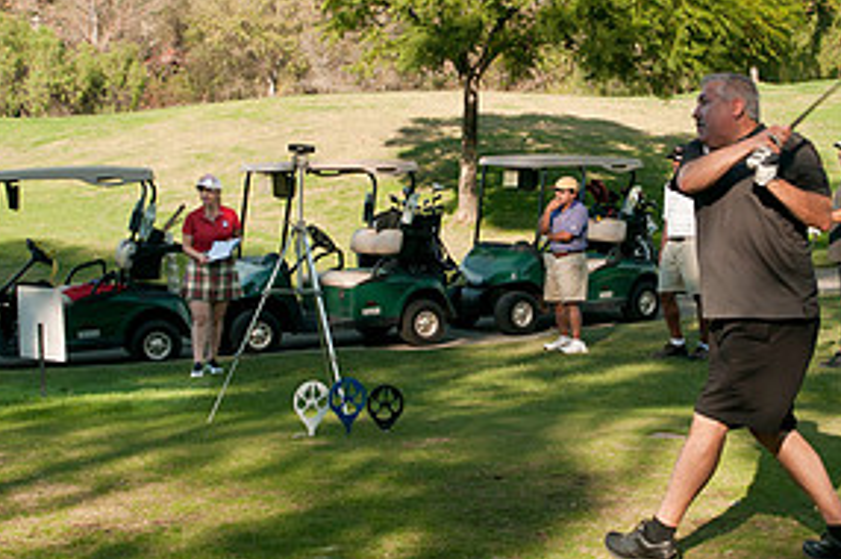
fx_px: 1703
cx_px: 432
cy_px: 181
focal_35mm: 73
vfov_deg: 18.6
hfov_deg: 27.7
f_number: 6.3
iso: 160
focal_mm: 24
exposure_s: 1/160
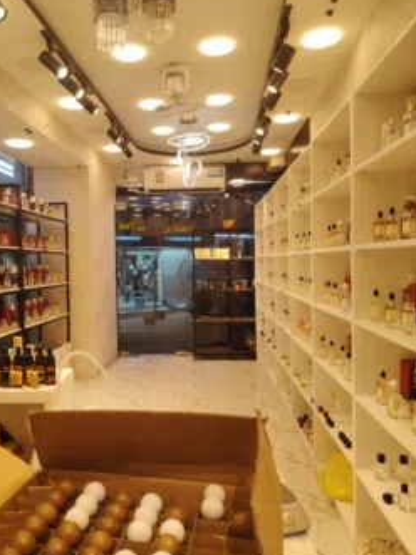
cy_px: 285
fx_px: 465
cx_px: 166
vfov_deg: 61.7
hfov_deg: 47.9
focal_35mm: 29
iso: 50
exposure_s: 1/162
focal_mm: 5.25
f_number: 1.75
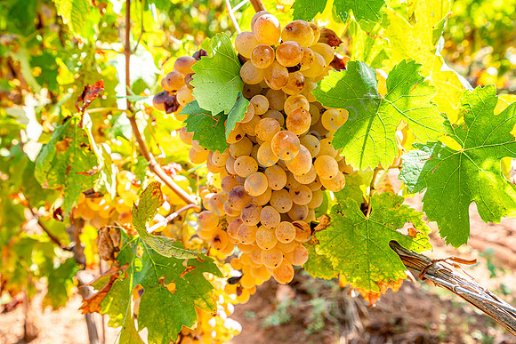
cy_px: 172
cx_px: 258
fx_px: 502
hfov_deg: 54.4
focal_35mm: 35
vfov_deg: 37.9
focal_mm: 35
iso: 640
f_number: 8
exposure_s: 1/200
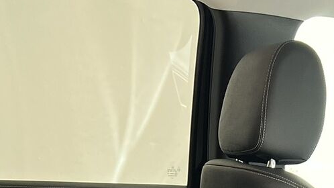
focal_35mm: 97
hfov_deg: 21.9
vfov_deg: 11.3
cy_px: 376
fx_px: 859
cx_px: 240
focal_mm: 5.7
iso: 160
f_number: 1.5
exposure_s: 1/60
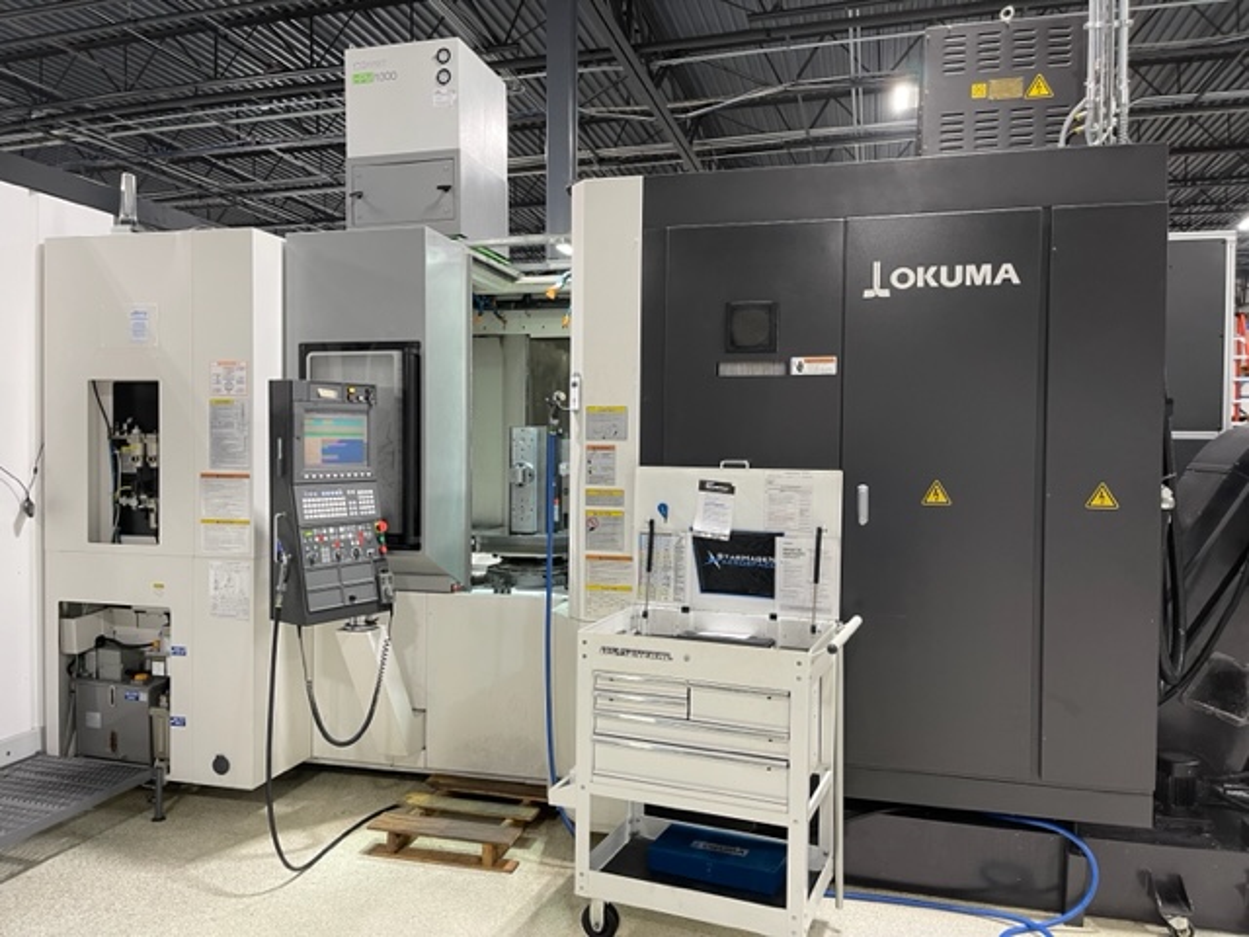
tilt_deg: -1.5
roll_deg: -0.8
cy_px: 468
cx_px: 624
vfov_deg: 53.1
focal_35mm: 26
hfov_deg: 67.3
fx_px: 938
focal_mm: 5.1
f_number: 1.6
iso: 160
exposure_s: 1/60
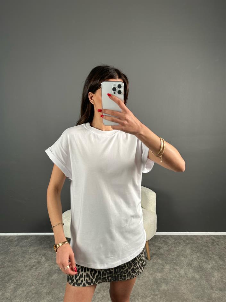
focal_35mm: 24
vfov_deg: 71.6
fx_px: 209
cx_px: 113
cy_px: 151
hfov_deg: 56.8
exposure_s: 1/121
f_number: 1.78
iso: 64
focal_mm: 6.86
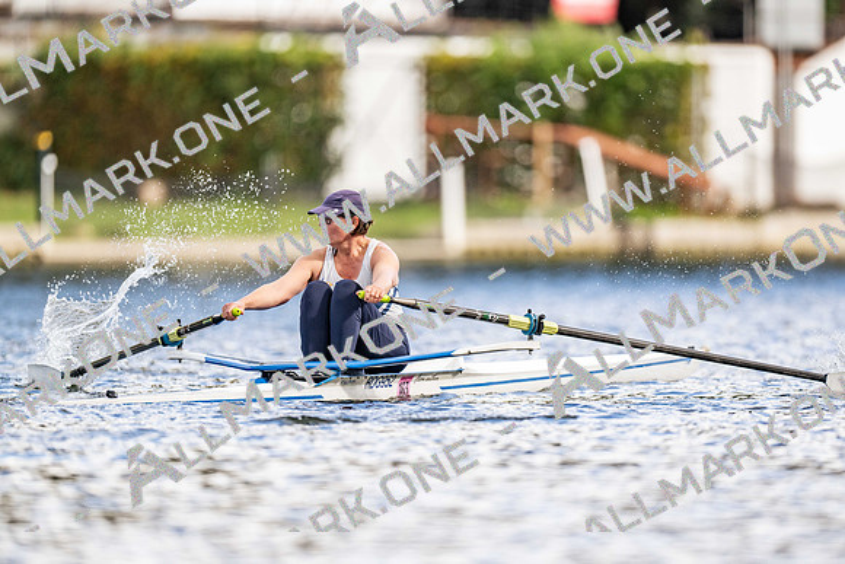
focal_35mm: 600
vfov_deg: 2.3
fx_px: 14093
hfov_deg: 3.4
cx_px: 422
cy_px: 282
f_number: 4
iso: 560
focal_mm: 600
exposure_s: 1/2500
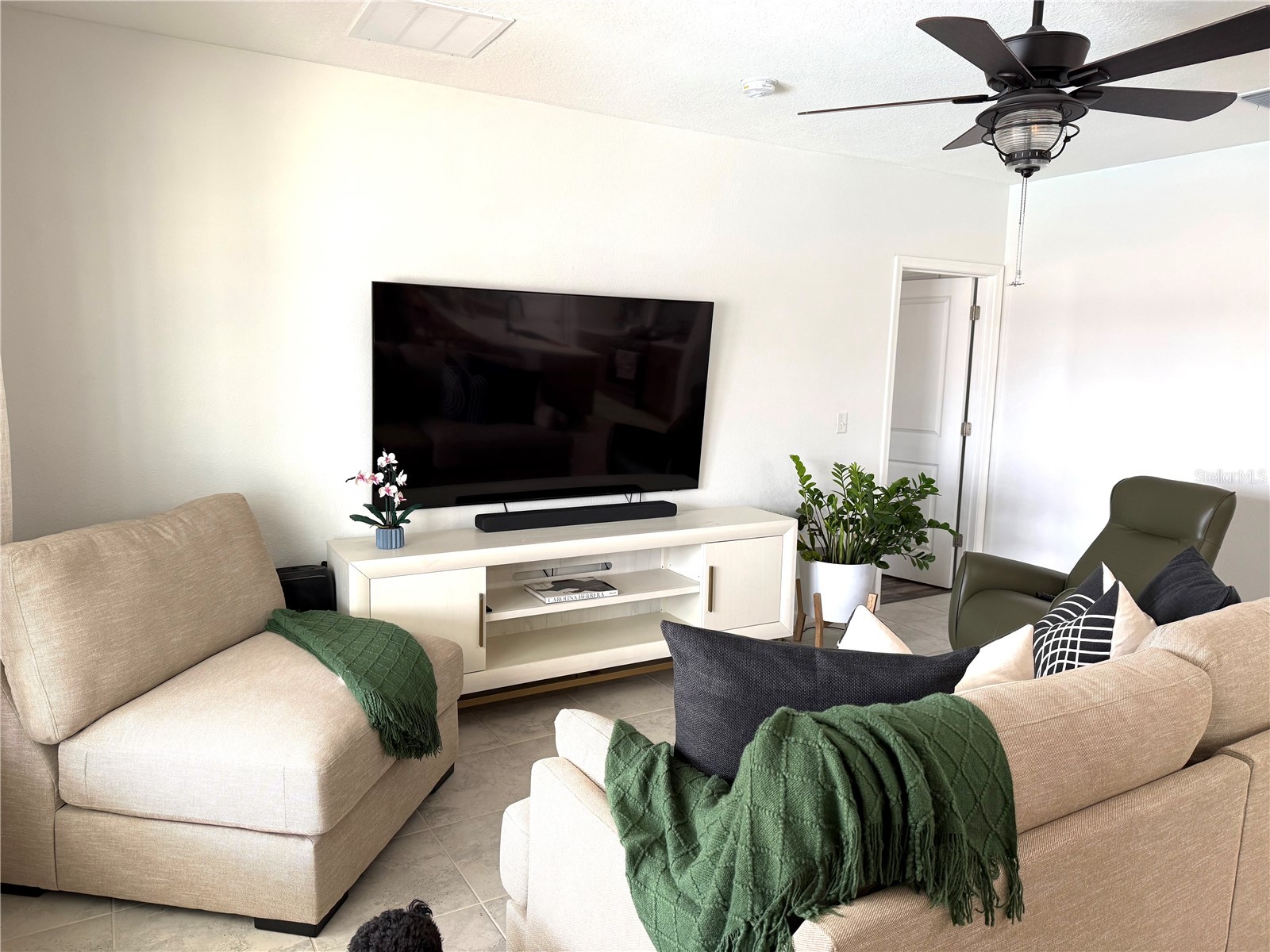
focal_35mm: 24
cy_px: 476
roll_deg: -1.6
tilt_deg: -8.4
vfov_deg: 56.8
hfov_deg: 71.6
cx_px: 635
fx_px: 881
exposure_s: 1/60
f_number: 1.78
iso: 125
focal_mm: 6.76
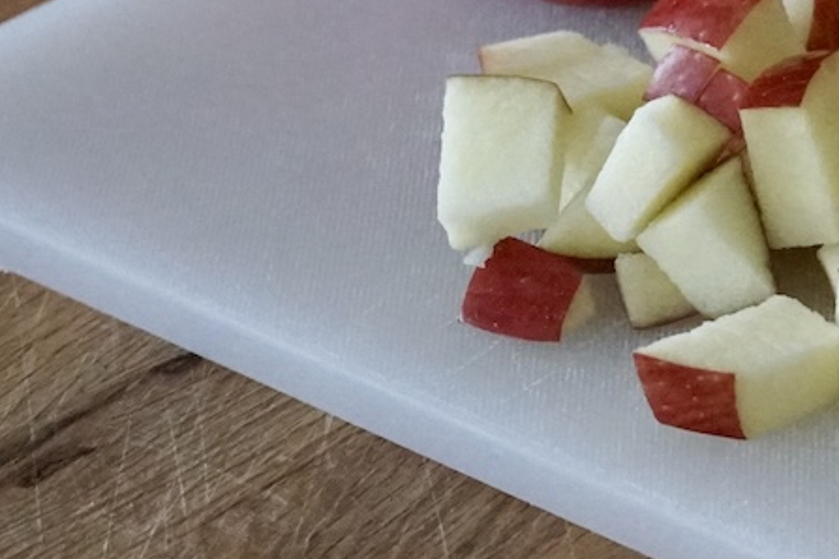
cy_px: -35
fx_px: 4404
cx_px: 1186
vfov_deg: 7.2
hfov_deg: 10.6
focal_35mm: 189
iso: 6400
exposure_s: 1/80
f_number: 5
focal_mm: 44
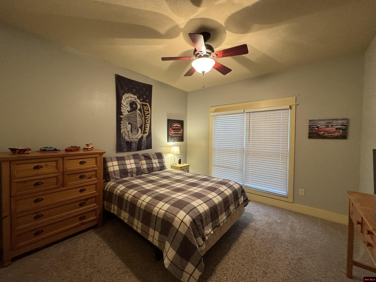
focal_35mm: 14
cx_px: 188
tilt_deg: -1.1
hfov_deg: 102.1
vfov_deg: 85.7
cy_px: 141
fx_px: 152
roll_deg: -1.7
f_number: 2.2
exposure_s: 1/60
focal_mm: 2.22
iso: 500
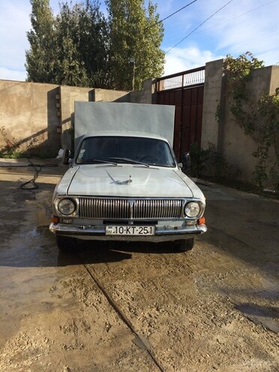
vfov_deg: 61.7
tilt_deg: -10.2
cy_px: 186
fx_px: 312
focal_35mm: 29
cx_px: 140
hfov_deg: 48.2
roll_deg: +0.5
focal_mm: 4.15
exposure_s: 1/1172
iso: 32
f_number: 2.2
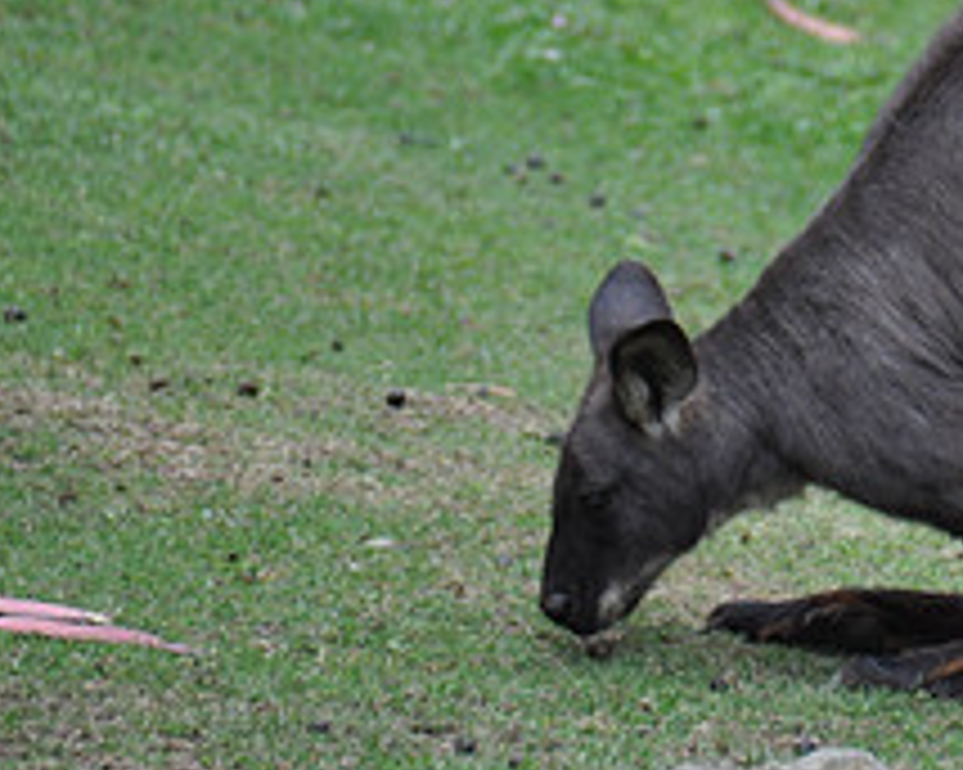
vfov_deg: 1.4
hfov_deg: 1.7
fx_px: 32533
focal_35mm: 1142
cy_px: 146
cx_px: 1174
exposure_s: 1/250
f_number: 5.6
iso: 320
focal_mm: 300
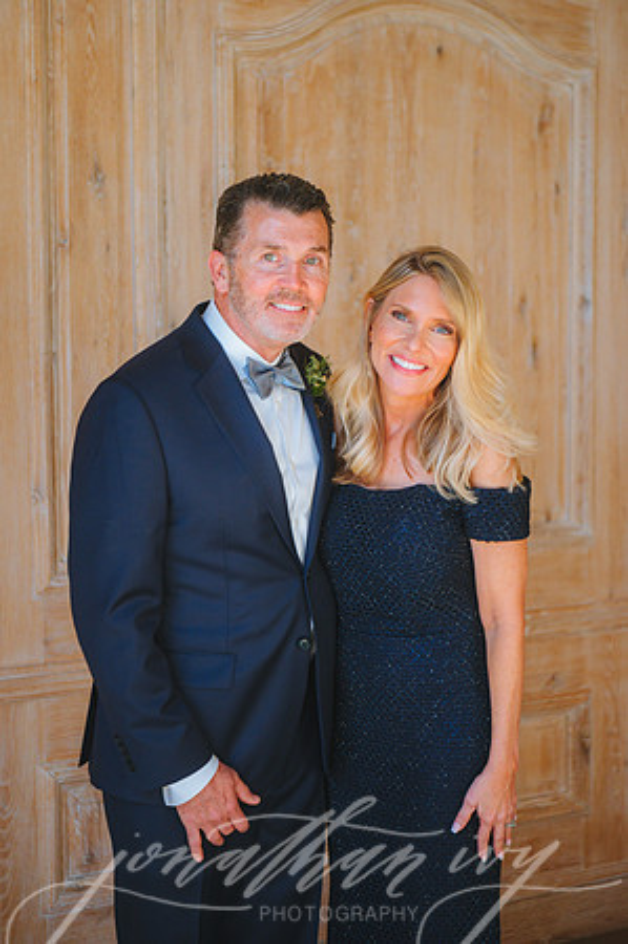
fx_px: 1836
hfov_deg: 19.4
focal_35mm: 70
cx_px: 314
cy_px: 472
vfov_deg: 28.9
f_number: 2.8
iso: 1250
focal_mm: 70
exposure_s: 1/1000
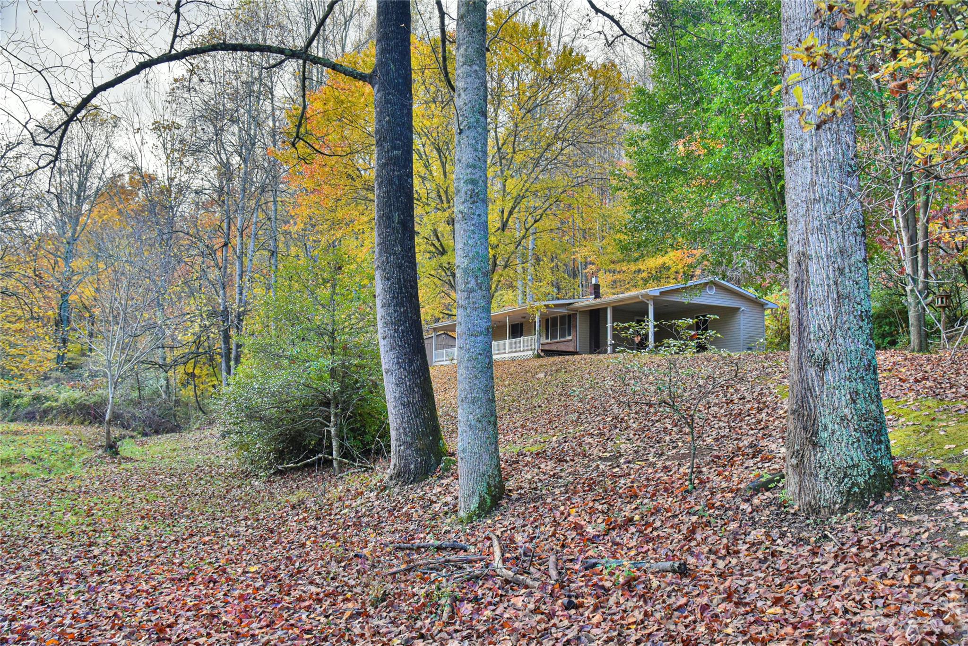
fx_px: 807
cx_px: 484
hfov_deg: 61.9
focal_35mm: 30
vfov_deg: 43.6
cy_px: 323
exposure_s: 1/160
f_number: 6.3
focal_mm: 30
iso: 1600
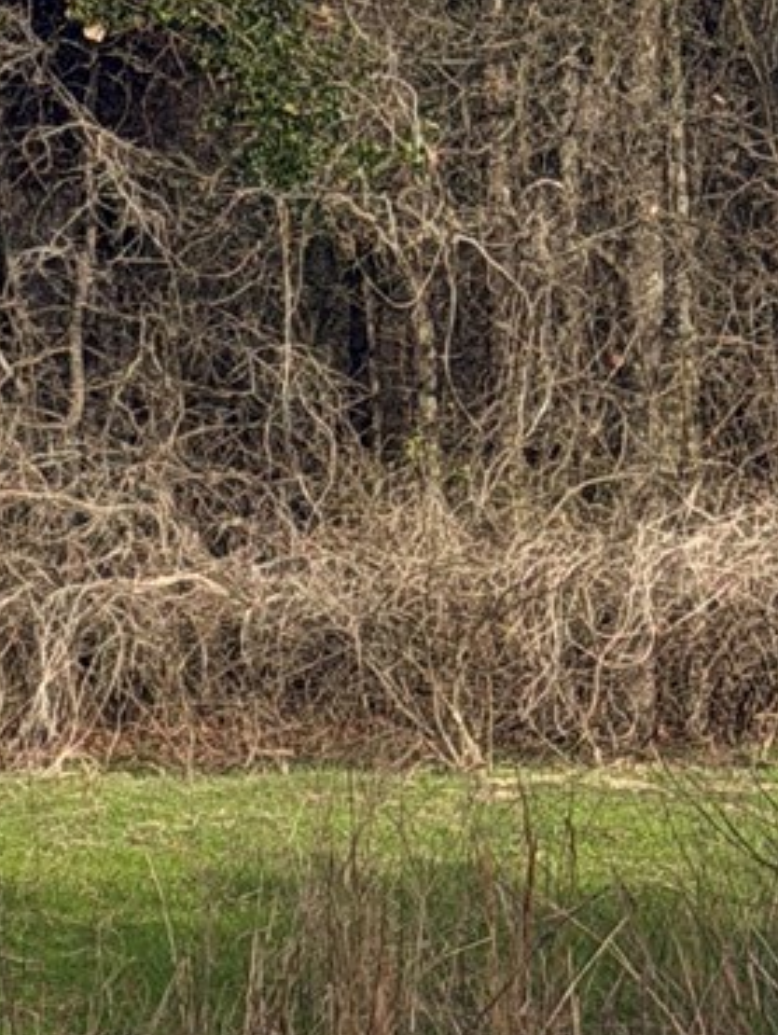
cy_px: 445
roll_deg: -0.8
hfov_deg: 5.8
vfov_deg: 7.9
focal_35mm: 249
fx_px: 7453
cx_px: -940
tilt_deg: -1.2
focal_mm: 6.76
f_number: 1.78
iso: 64
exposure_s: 1/3096
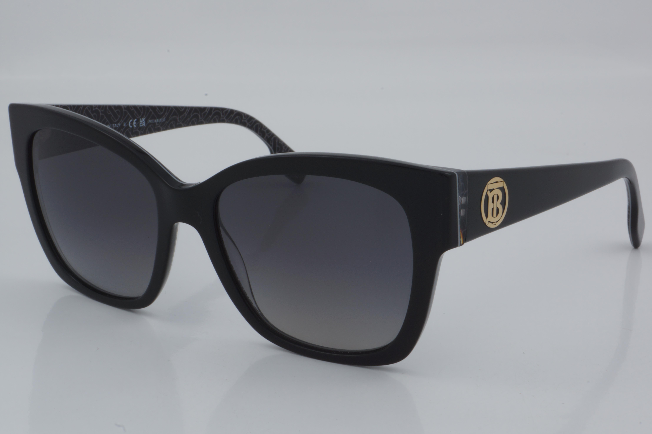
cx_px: 326
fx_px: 1358
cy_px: 217
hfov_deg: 27.0
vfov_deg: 18.2
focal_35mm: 75
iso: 100
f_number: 32
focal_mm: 50
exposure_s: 1/4
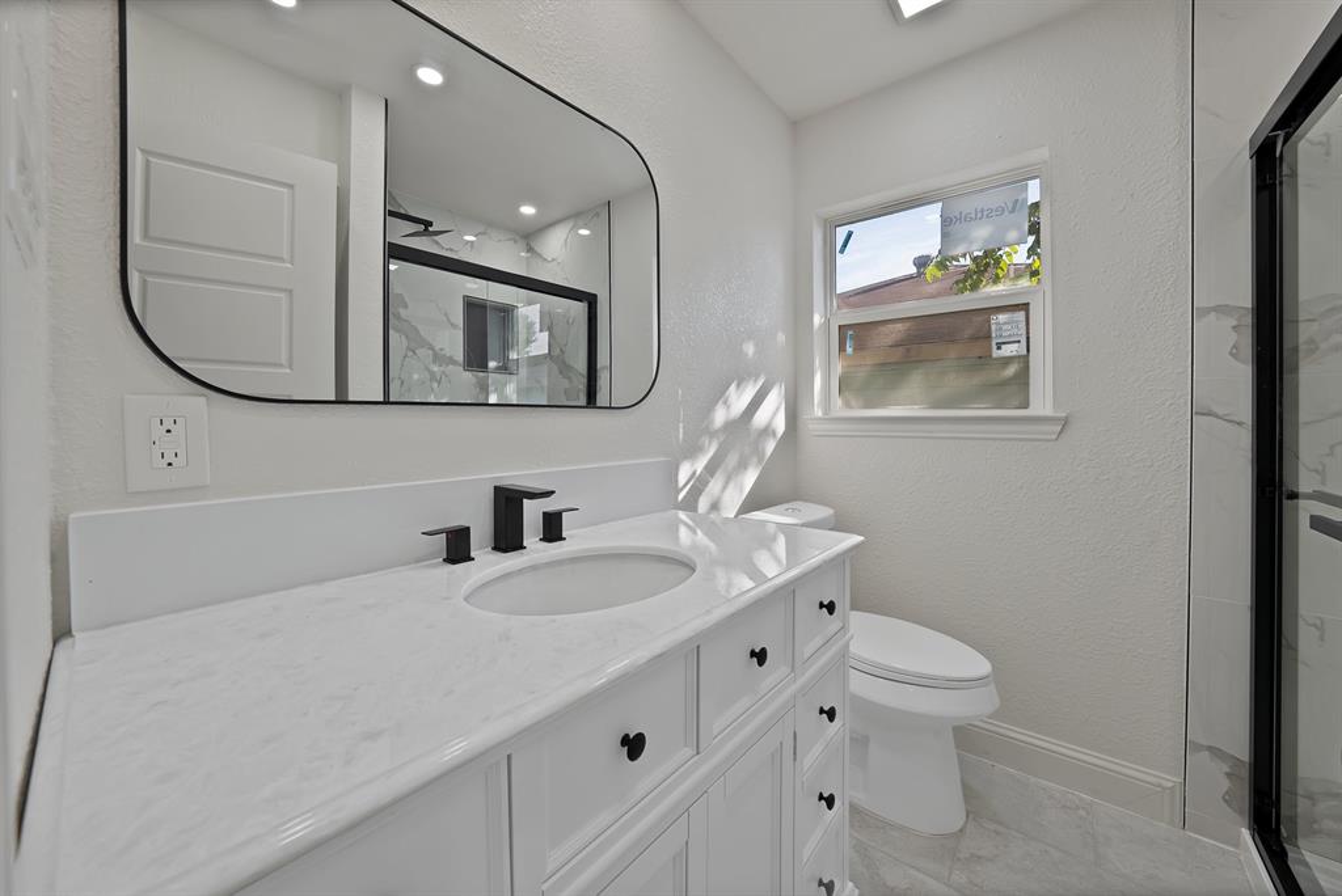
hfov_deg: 112.6
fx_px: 448
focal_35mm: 12
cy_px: 448
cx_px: 671
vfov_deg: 90.1
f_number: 10
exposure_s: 1/20
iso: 640
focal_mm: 12
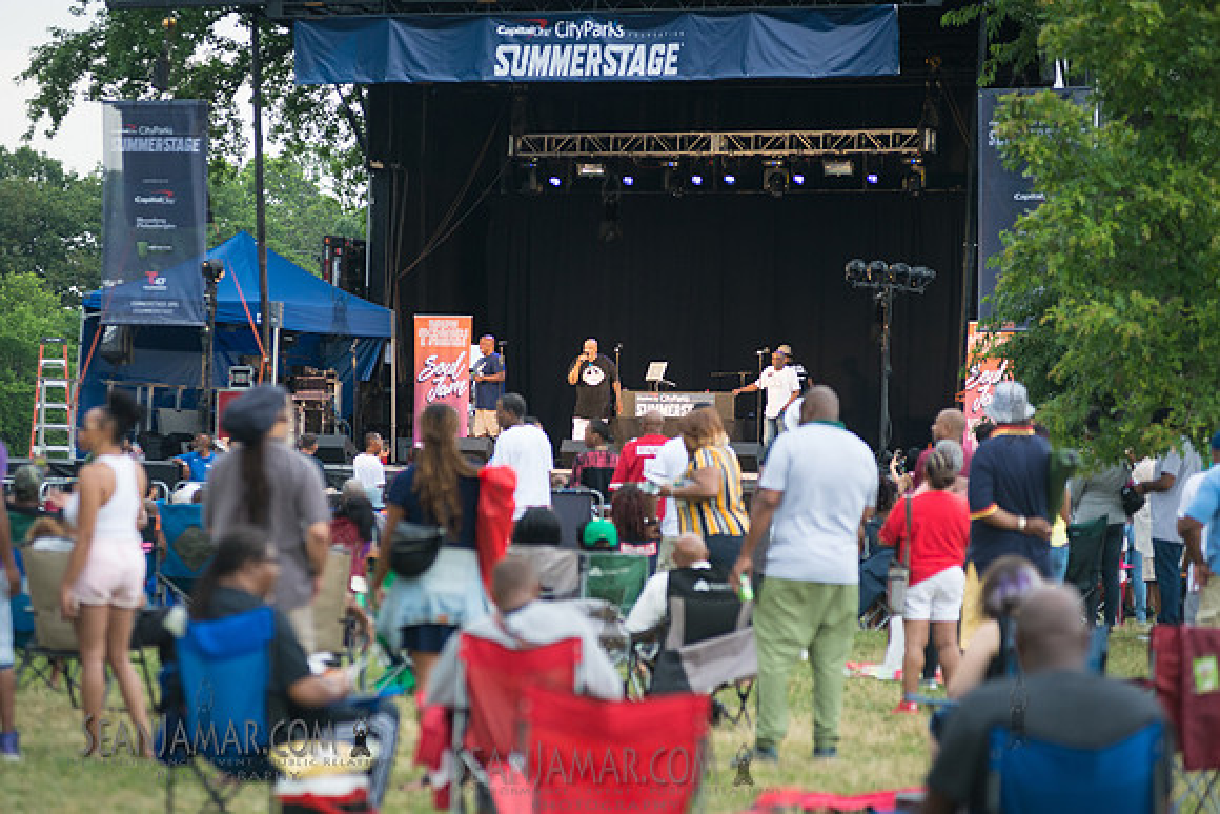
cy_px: 407
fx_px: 5254
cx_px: 610
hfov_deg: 13.2
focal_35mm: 155
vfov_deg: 8.9
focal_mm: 155
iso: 1000
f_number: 4
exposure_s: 1/250
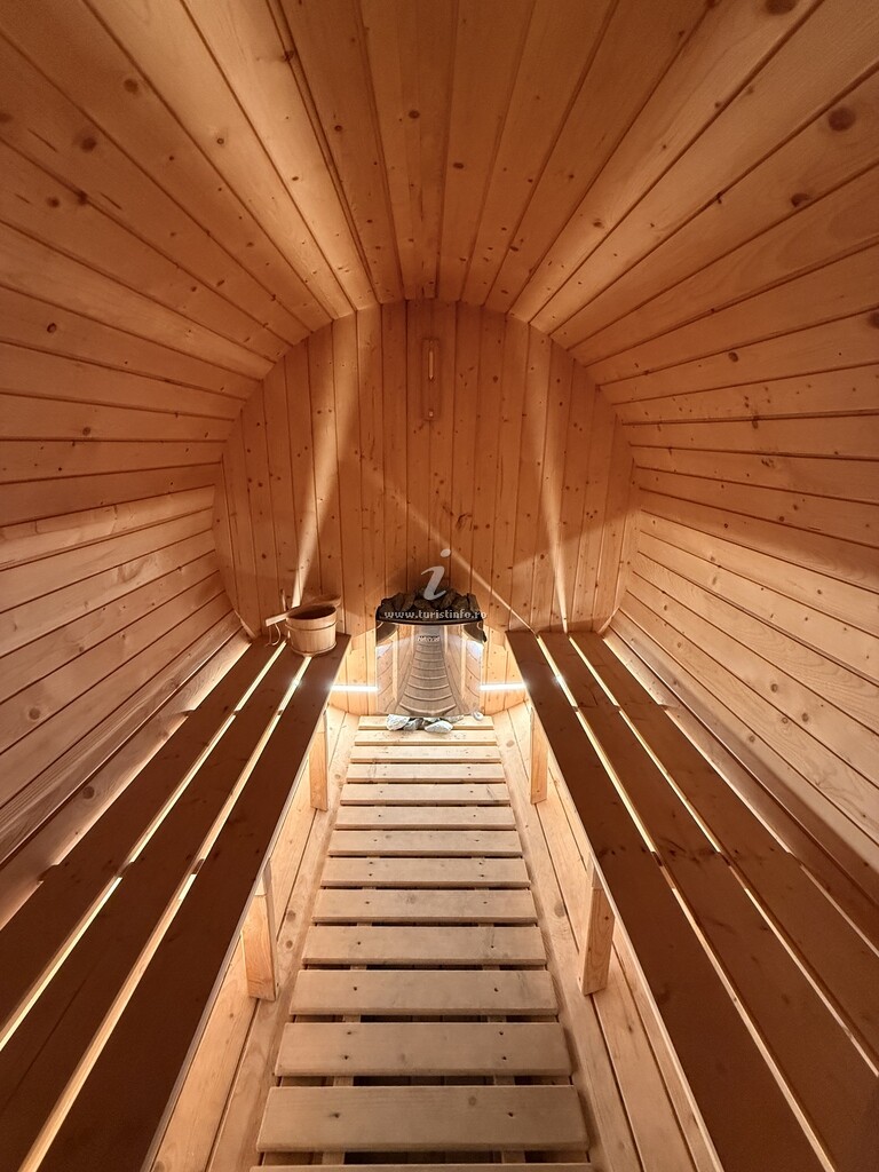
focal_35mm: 14
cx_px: 440
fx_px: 474
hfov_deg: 85.7
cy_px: 586
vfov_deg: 102.1
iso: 640
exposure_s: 1/60
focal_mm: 2.22
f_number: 2.2
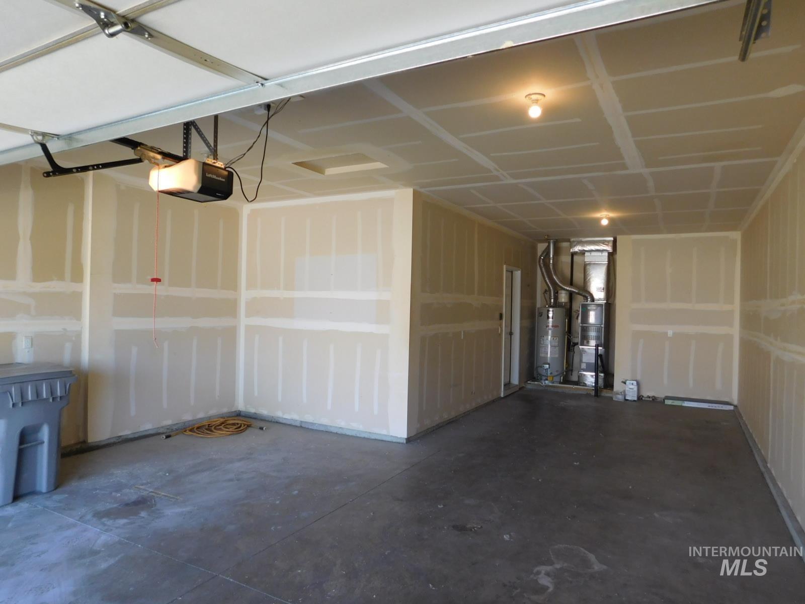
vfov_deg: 58.9
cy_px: 302
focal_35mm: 23
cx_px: 402
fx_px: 535
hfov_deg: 73.9
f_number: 3
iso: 125
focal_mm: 4
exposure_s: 1/100
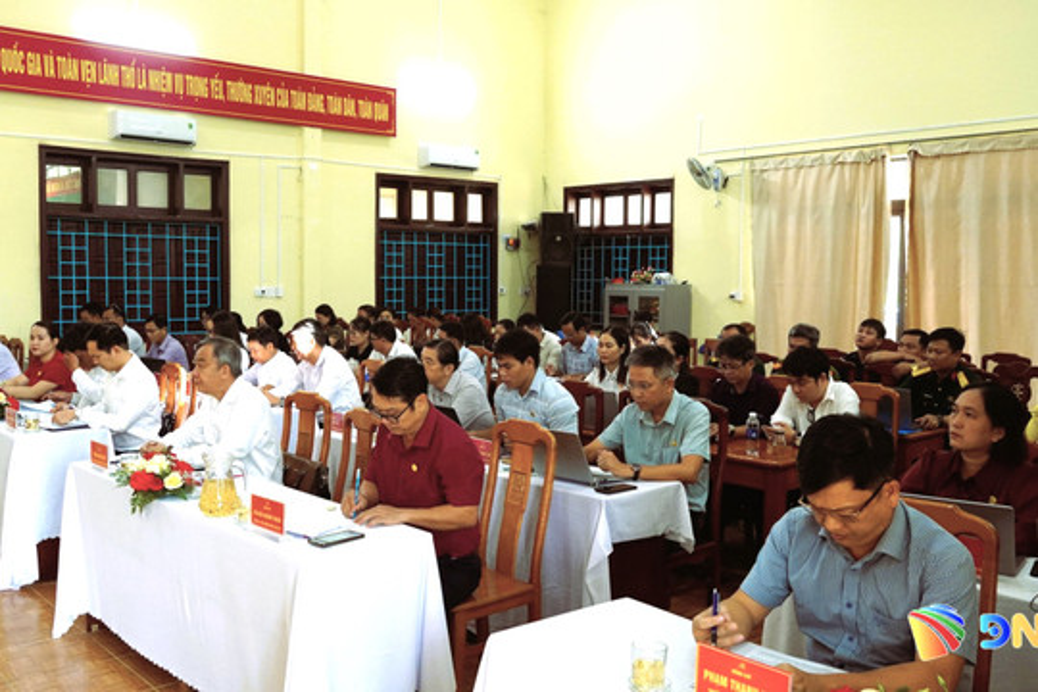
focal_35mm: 27
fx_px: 778
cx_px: 519
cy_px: 346
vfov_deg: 47.9
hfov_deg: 67.4
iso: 1000
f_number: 4
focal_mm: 18
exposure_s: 1/160
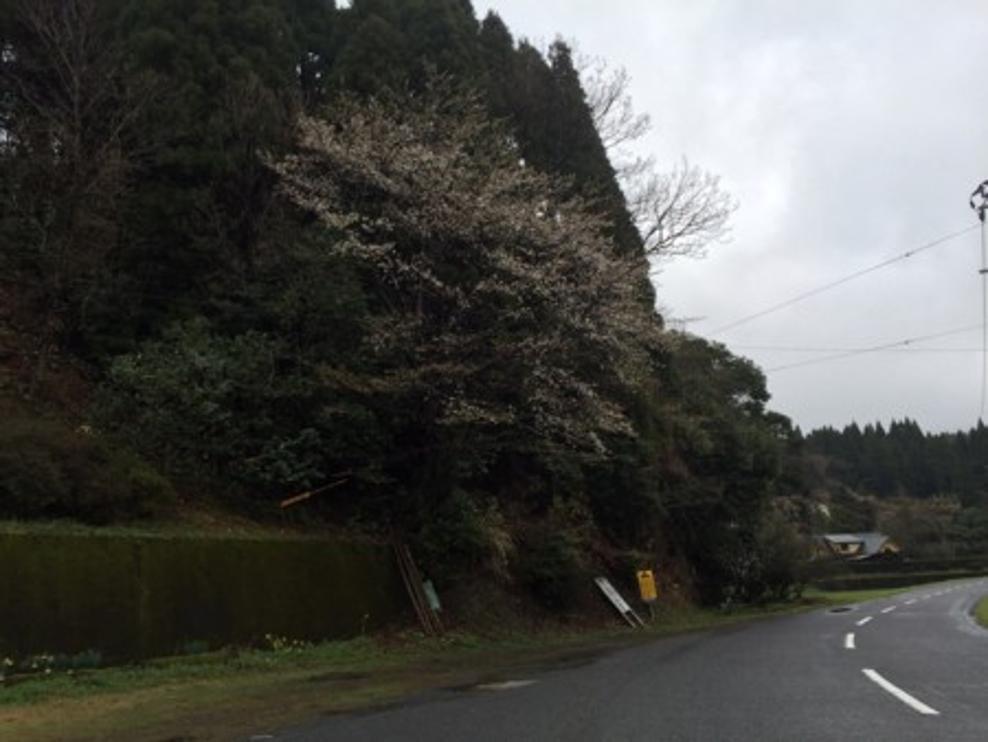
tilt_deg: +14.9
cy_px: 371
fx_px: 828
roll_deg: +3.1
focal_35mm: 29
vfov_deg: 48.3
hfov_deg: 61.6
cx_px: 494
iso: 32
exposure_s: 1/590
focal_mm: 4.15
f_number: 2.2
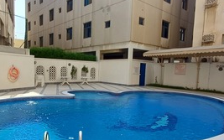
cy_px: 92
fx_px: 177
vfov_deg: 42.7
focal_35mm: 29
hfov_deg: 64.2
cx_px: 93
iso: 40
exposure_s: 1/705
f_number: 2.2
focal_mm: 1.64
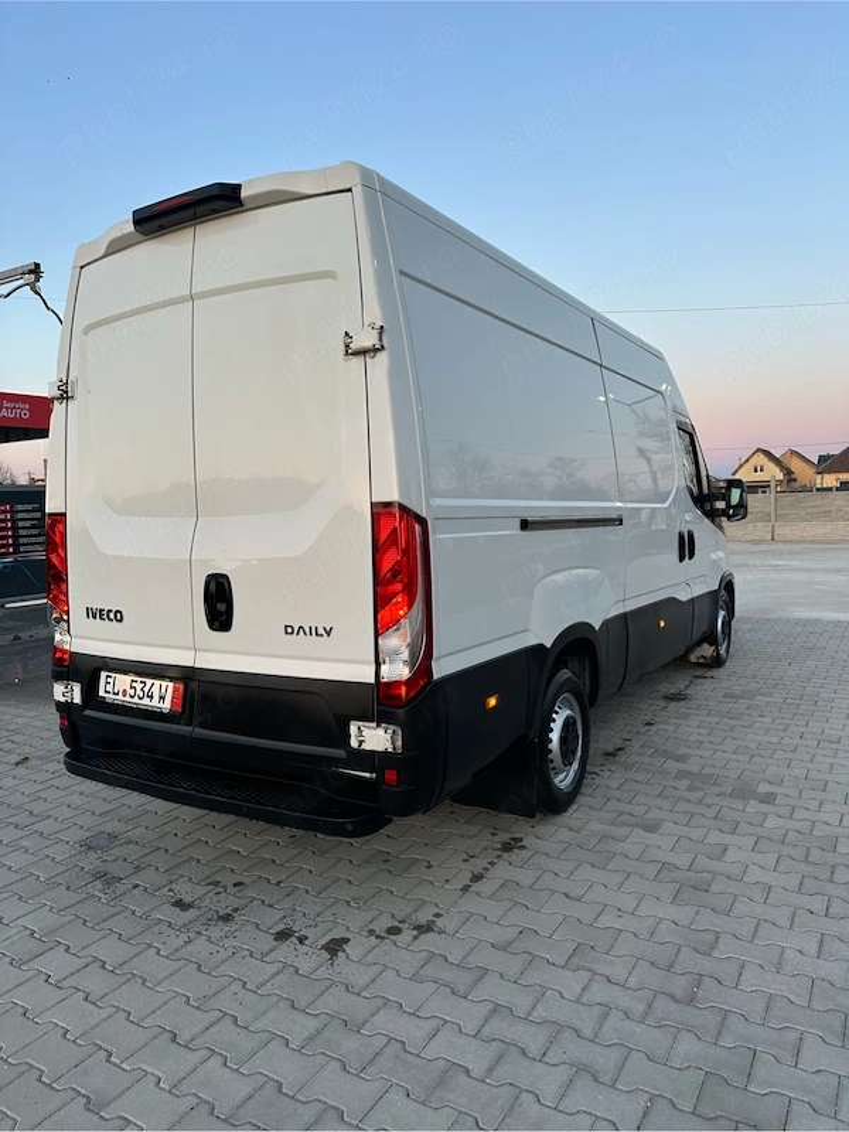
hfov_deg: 56.8
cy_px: 566
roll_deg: +1.7
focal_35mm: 24
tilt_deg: -3.9
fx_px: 785
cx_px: 424
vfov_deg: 71.6
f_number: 1.78
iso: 64
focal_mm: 6.86
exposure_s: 1/146
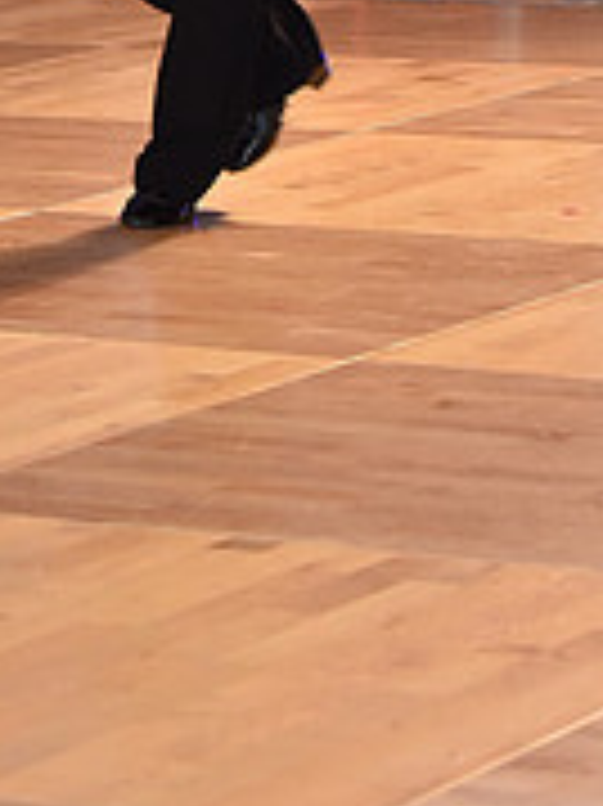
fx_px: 5069
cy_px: -329
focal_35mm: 218
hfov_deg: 6.7
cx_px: -178
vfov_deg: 8.9
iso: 2000
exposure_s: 1/250
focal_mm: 70
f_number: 5
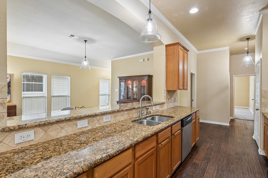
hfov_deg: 90.0
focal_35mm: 18
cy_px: 89
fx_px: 134
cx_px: 134
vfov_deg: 67.4
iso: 400
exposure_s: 1/13
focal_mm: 18
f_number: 8
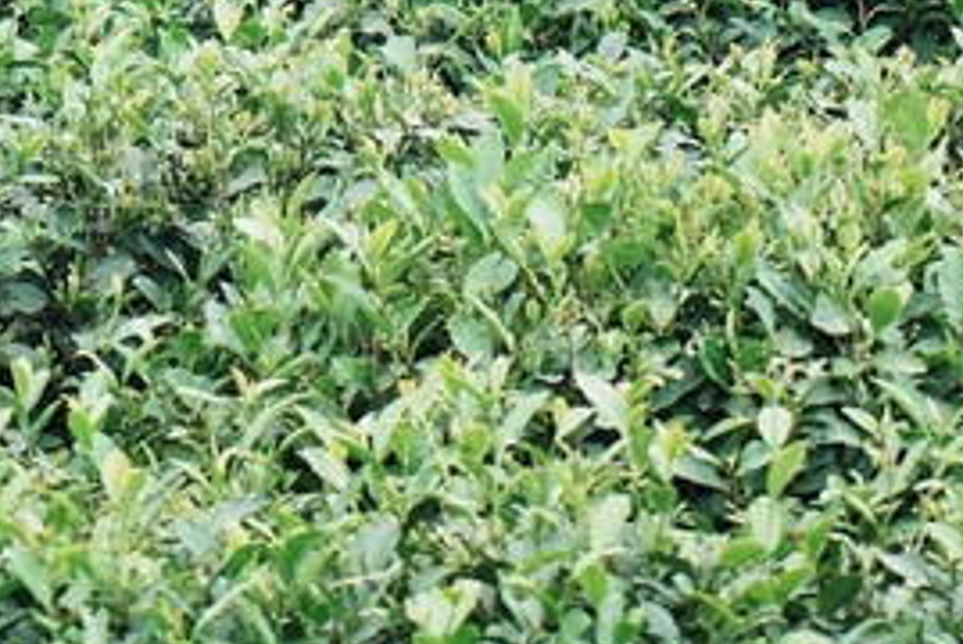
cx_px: -301
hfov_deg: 3.0
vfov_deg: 2.0
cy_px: -141
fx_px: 18166
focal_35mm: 678
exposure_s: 1/200
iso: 160
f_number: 6.3
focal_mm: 178.1
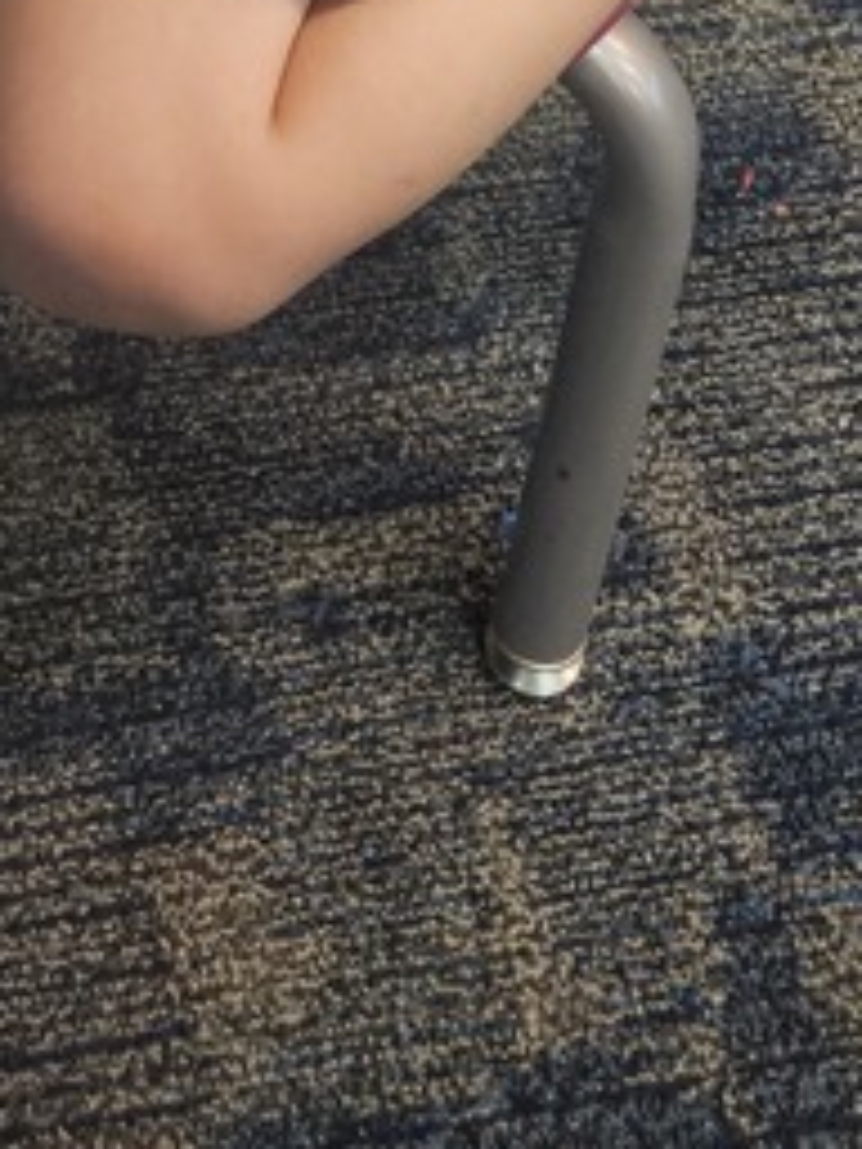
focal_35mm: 92
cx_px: 72
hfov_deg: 15.9
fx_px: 3055
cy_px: -785
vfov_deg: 17.9
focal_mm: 5.4
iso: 400
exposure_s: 1/120
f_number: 1.8
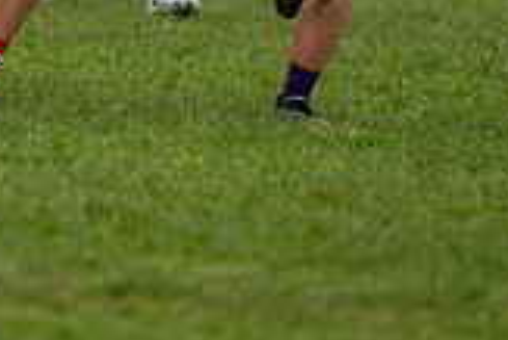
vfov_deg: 1.3
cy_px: -148
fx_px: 15055
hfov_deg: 1.9
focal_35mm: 1066
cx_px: 59
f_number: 2.8
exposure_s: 1/640
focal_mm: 300
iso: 800
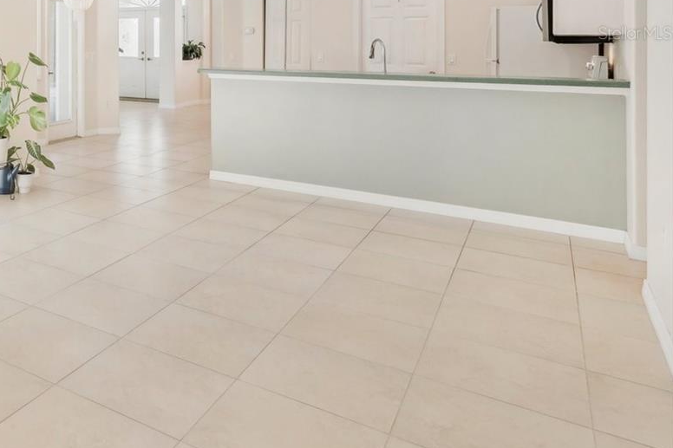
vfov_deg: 37.0
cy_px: 33
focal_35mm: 33
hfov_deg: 46.6
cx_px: -18
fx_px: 617
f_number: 8
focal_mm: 16
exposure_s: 1/60
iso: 400
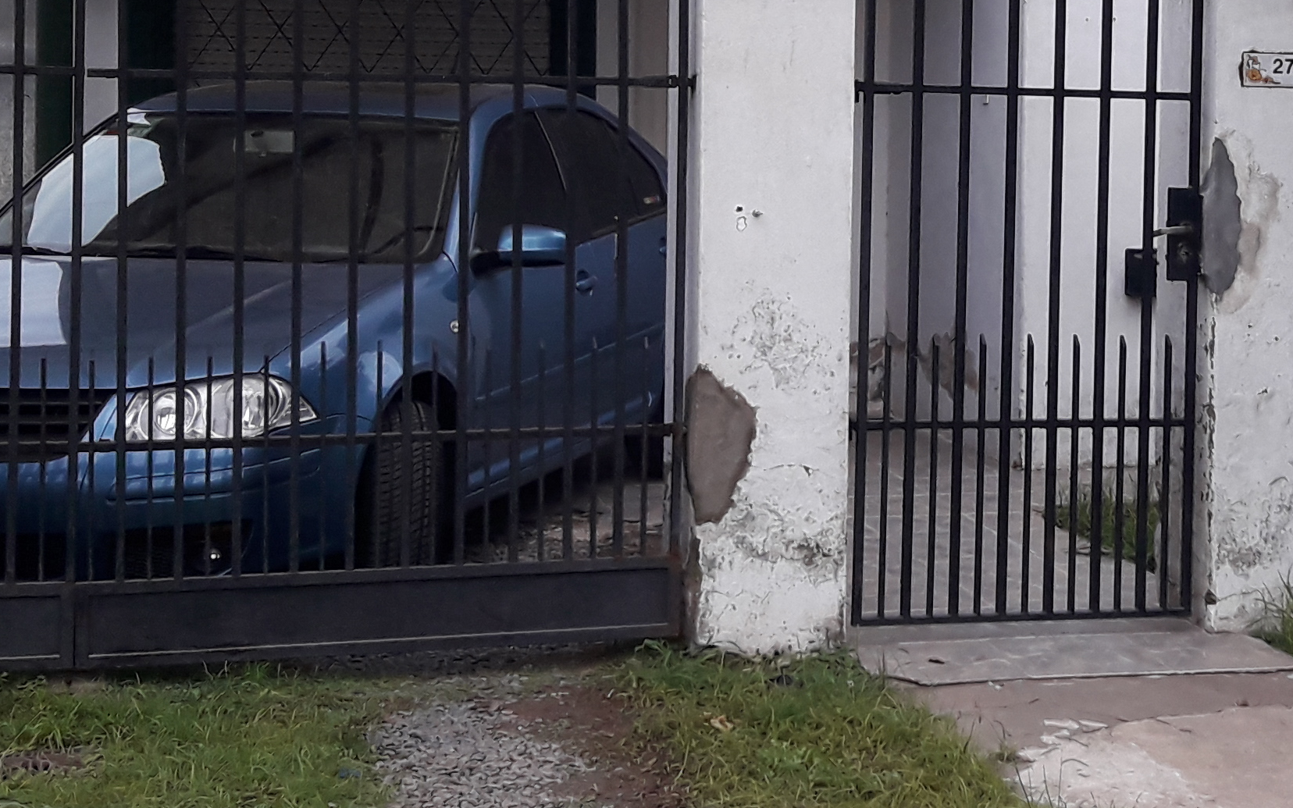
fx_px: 2608
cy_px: 169
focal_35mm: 74
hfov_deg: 27.6
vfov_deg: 17.5
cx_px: 925
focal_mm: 3.7
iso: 80
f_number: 1.9
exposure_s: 1/100
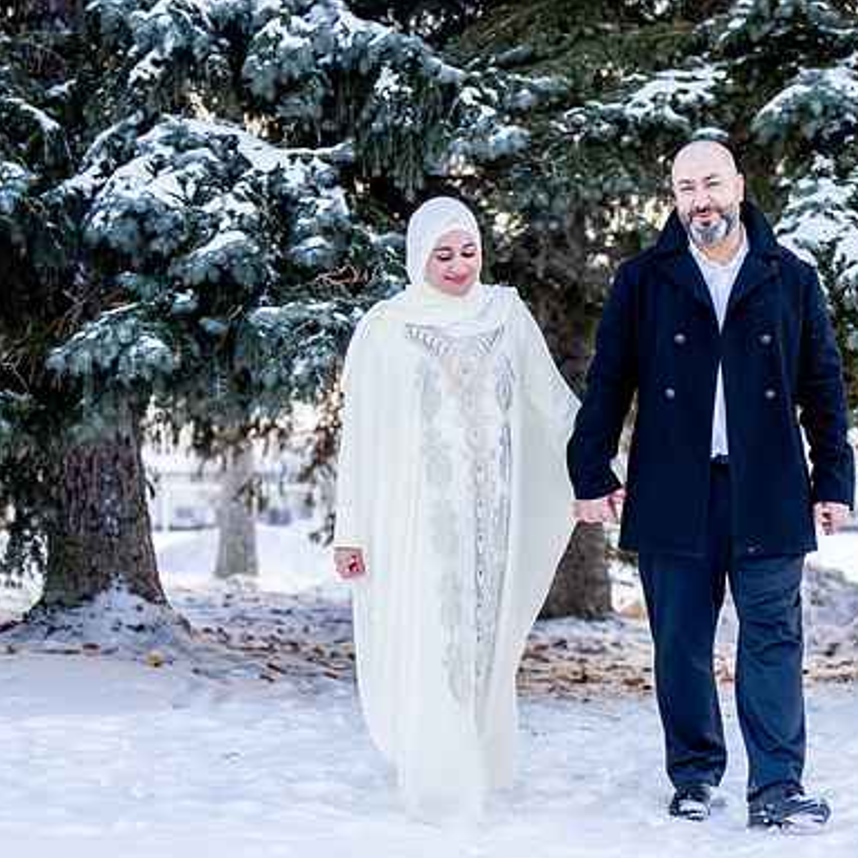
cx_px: 607
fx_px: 2524
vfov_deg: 19.3
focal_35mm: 90
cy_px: 431
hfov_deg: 19.2
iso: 100
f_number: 2.8
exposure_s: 1/125
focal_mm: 70
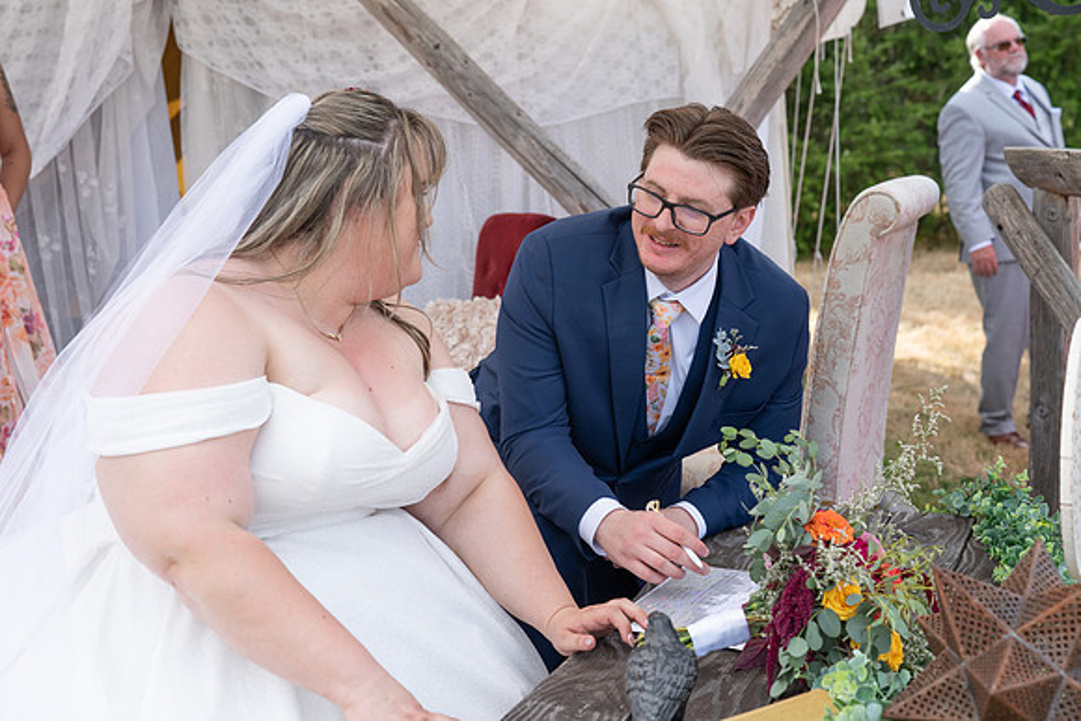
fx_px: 1442
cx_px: 540
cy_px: 360
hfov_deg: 41.1
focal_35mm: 48
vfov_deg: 28.1
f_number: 5
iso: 400
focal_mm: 48
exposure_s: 1/500
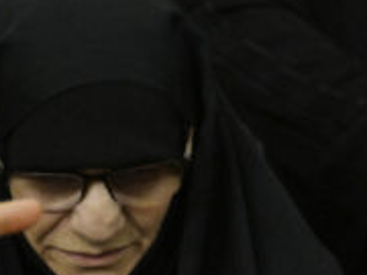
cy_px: 55
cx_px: 722
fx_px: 2746
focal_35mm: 259
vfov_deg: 5.7
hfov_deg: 7.4
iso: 5000
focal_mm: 63
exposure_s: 1/80
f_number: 4
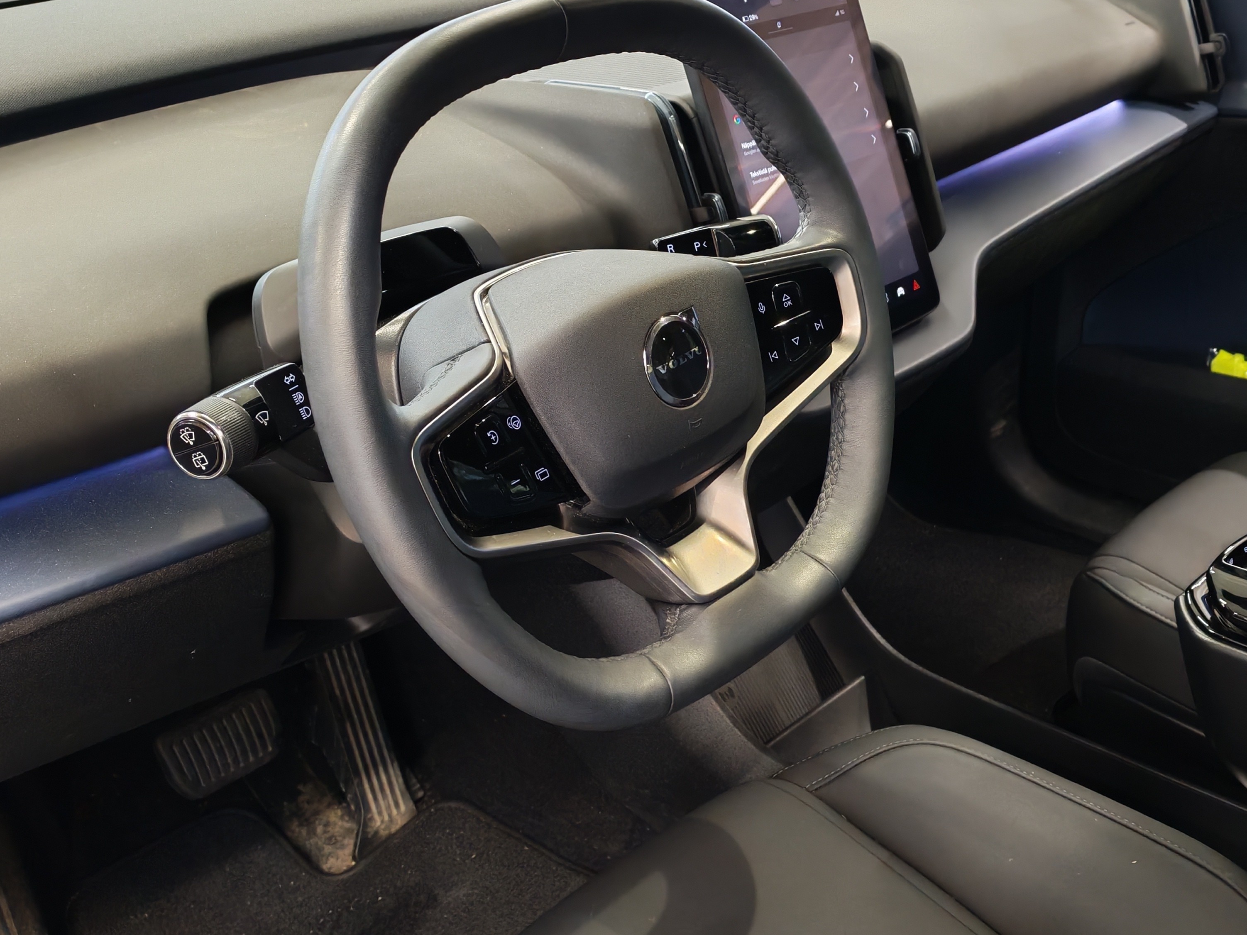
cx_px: 750
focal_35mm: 45
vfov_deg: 32.2
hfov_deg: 41.9
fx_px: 1621
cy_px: 468
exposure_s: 1/50
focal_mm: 6.12
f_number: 1.9
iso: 1250
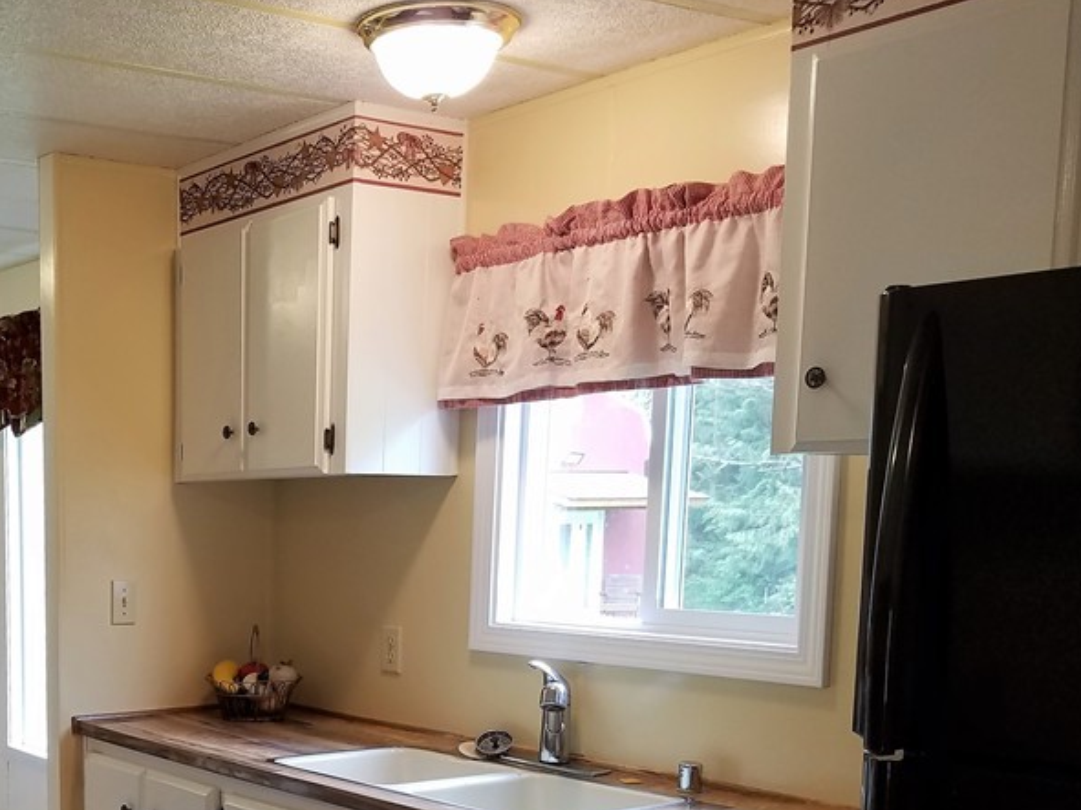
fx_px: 1405
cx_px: 186
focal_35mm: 45
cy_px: 690
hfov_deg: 40.0
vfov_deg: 31.0
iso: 64
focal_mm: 4.2
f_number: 1.7
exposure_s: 1/60
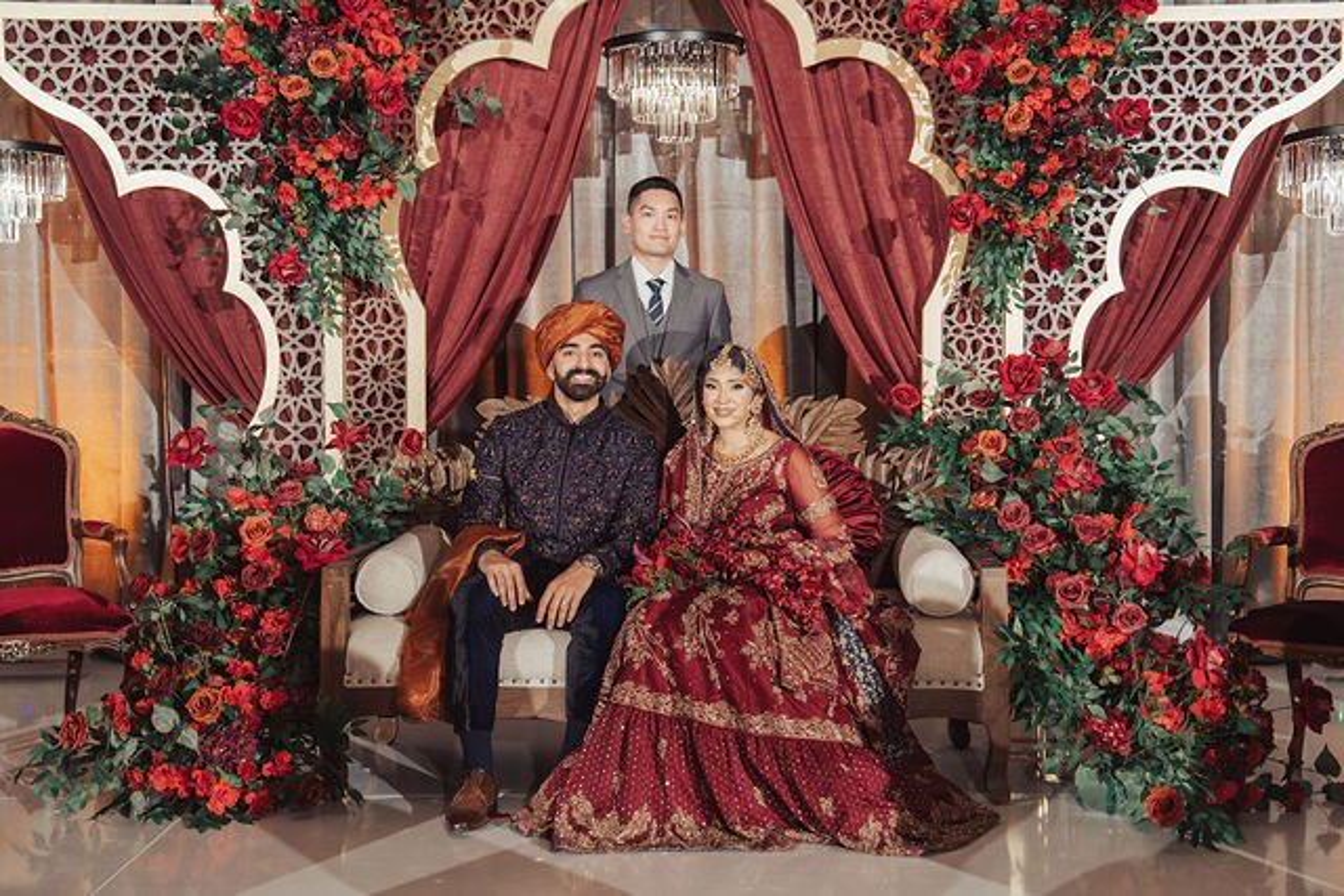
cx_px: 675
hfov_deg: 41.6
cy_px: 448
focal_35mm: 47
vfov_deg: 28.4
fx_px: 1770
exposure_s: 1/160
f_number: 3.2
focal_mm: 47
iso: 1250
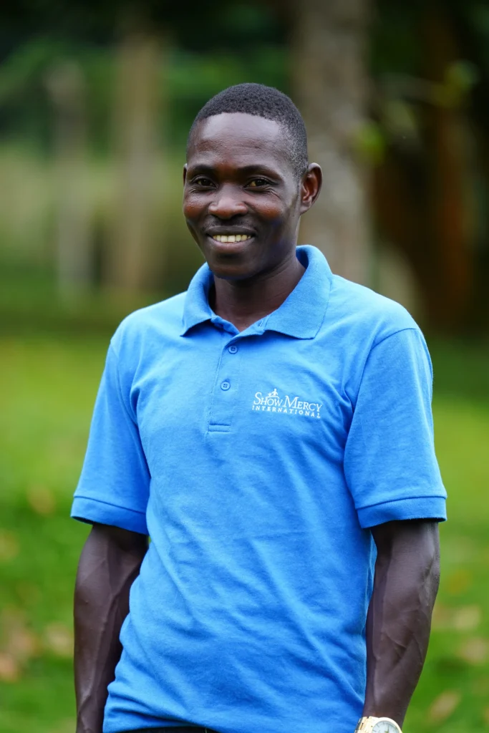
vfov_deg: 10.3
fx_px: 4073
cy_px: 366
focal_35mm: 200
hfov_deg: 6.9
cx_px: 244
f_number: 2.8
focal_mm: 200
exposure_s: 1/320
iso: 800
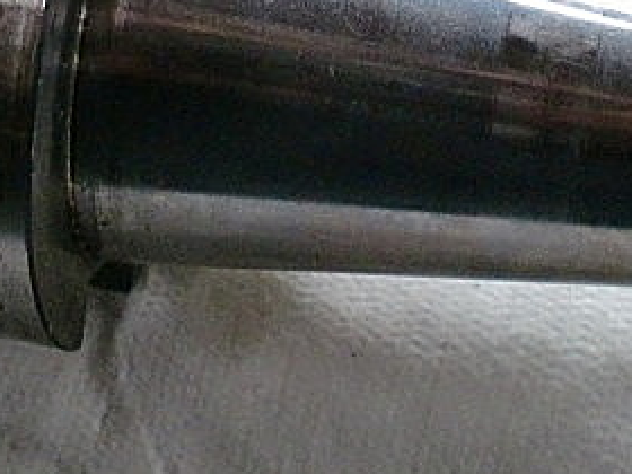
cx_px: 205
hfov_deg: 24.3
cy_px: 86
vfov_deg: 18.2
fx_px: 1461
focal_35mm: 80
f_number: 3.1
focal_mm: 6.3
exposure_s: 1/60
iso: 500
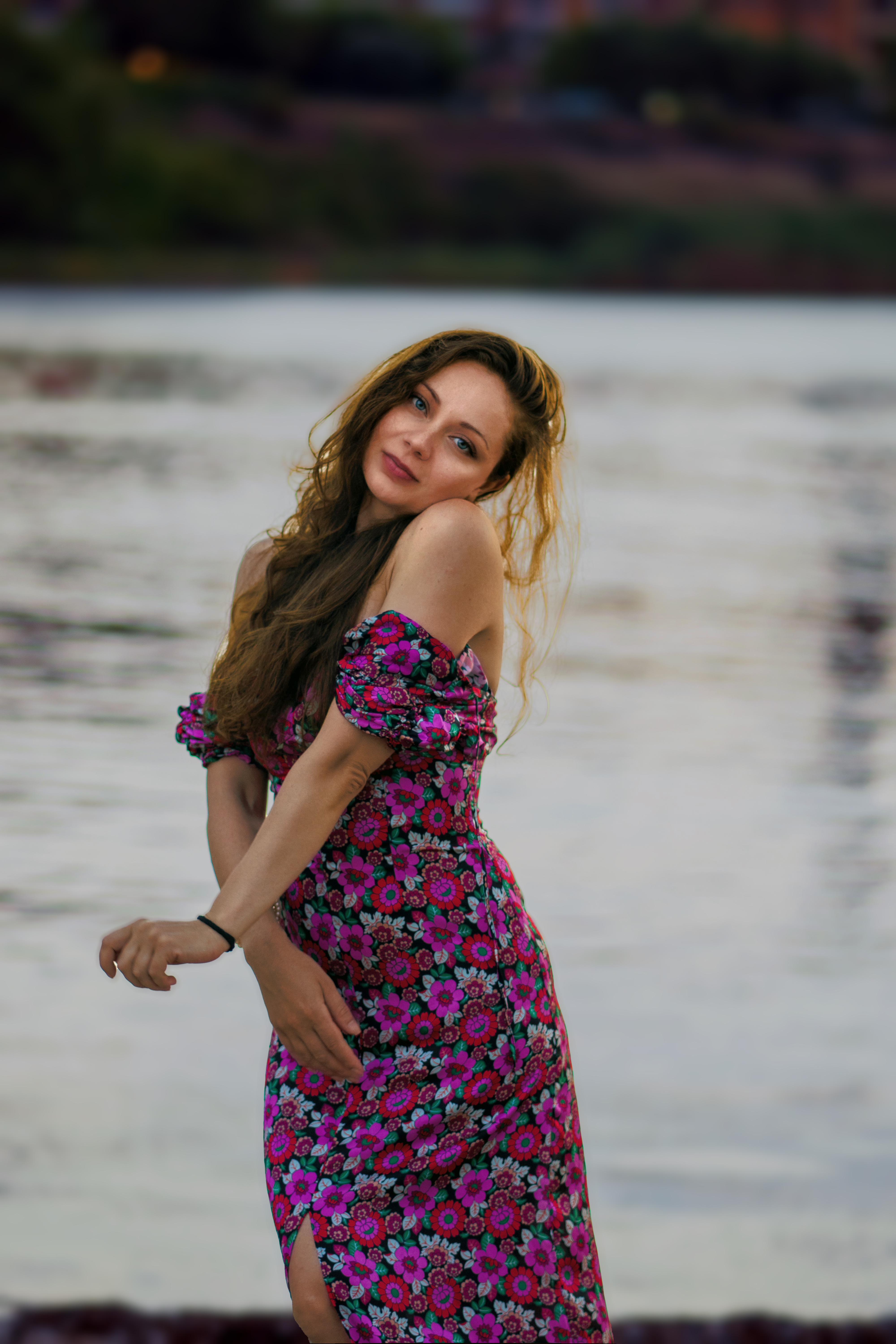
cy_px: 672
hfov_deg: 10.8
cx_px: 448
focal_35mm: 128
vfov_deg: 16.1
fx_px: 4760
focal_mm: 85
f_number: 1.8
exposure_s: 1/160
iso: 200
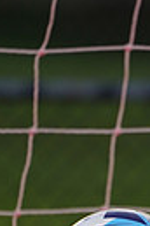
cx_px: 219
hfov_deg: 0.8
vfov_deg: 1.2
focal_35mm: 1696
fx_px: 10599
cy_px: 308
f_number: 5.6
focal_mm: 376
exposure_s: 1/250
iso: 320
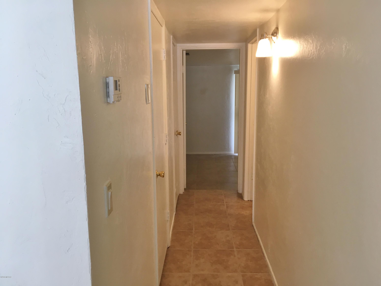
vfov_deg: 48.2
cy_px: 143
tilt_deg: -8.1
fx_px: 319
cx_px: 190
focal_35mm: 29
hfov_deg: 61.7
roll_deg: -0.8
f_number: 2.2
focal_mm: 4.15
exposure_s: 1/30
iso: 50
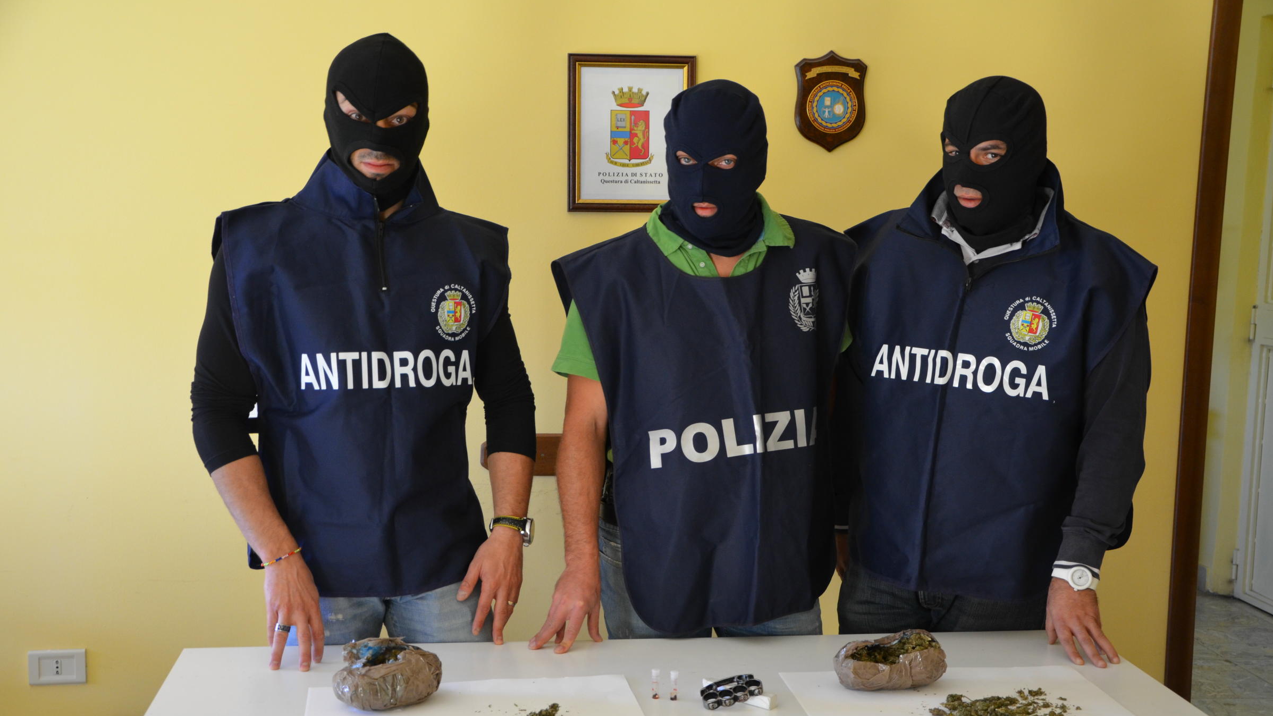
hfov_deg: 46.4
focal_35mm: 44
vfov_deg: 27.1
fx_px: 1485
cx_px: 637
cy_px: 409
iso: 800
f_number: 4
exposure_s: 1/60
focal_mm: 28
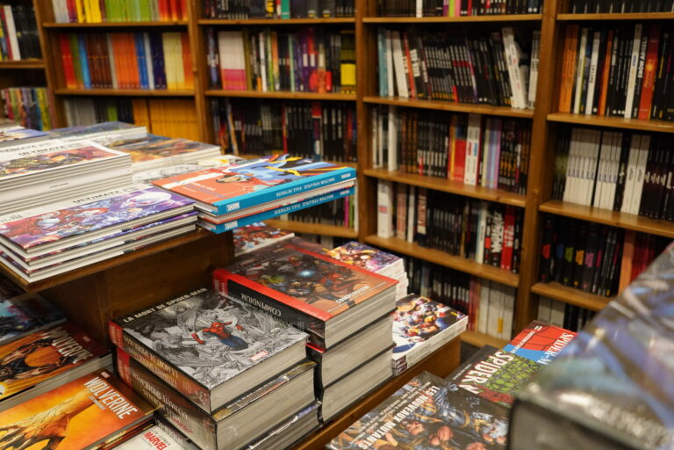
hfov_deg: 60.3
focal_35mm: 31
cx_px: 337
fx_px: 580
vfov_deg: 42.3
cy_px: 225
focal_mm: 31
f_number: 4.5
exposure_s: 1/160
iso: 5000
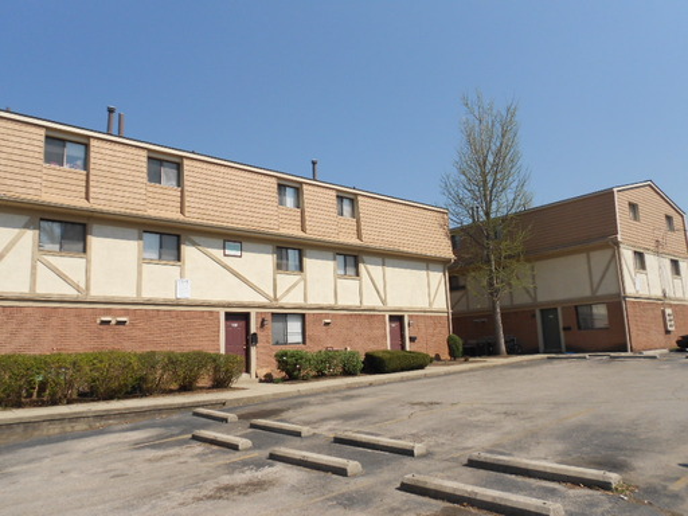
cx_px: 344
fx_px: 517
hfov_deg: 67.3
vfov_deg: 53.1
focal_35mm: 26
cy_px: 258
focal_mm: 4.6
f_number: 3.2
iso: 80
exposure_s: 1/1250
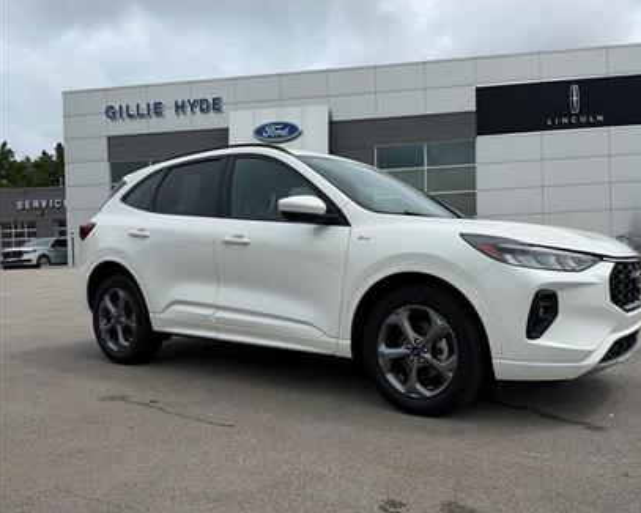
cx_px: 395
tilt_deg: -0.6
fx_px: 550
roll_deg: +1.5
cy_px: 283
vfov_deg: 49.9
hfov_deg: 59.7
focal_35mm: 29
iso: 80
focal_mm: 6.76
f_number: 1.78
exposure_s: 1/6711
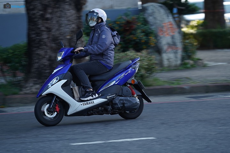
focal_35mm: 217
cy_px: 76
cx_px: 115
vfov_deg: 6.3
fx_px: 1386
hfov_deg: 9.5
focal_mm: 217
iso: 250
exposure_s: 1/250
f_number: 5.6
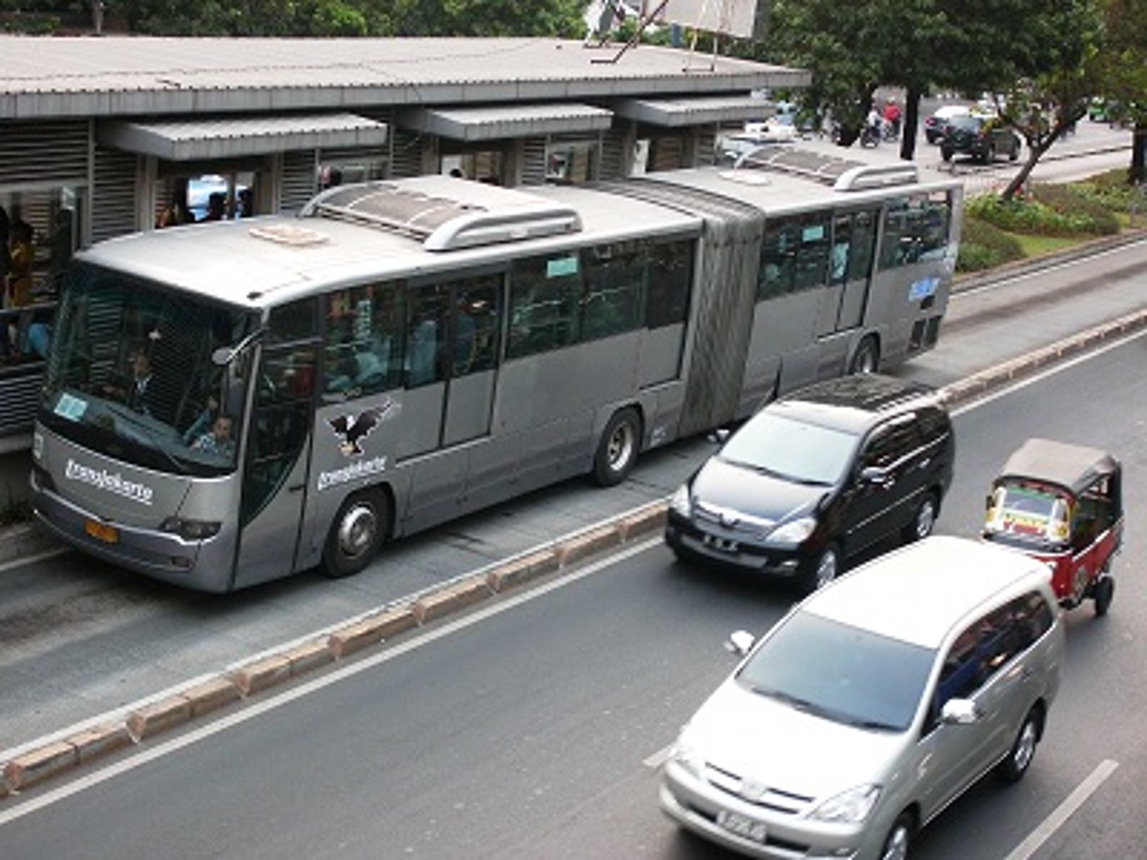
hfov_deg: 32.7
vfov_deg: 24.8
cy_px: 430
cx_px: 574
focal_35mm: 59
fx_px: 1955
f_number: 3.7
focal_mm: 10.5
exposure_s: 1/100
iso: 100
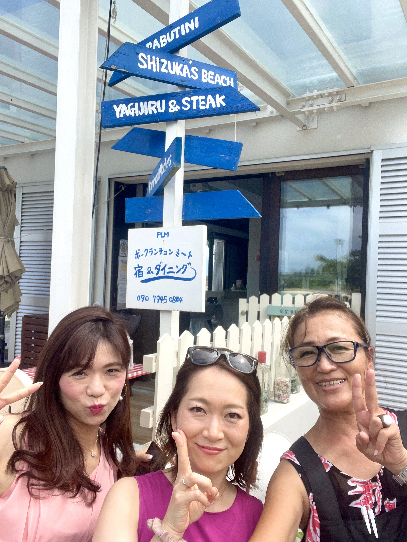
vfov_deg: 60.0
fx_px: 470
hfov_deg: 46.8
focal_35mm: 30
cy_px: 271
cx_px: 204
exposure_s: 1/541
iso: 25
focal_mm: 2.71
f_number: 2.2
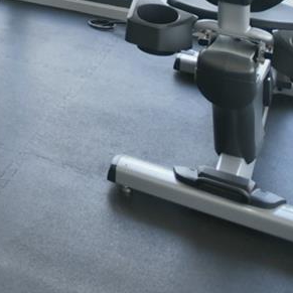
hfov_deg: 17.7
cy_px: -177
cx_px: -286
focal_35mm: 70
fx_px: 670
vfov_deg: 20.2
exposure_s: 1/15
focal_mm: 10
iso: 110
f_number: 4
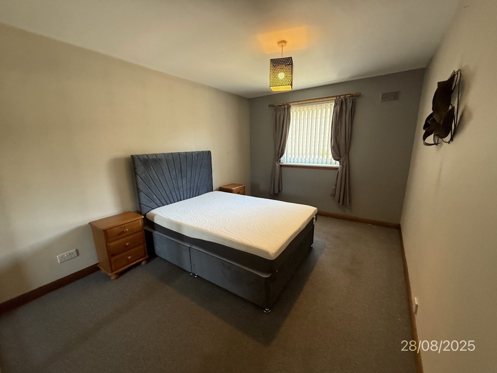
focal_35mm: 14
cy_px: 186
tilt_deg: -11.8
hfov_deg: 102.1
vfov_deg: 85.7
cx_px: 248
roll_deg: +0.9
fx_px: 201
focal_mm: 2.22
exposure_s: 1/100
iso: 400
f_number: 2.2
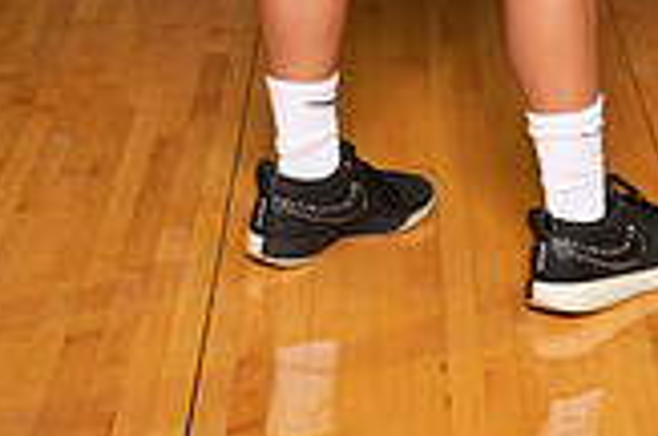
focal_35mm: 144
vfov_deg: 8.9
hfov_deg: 14.2
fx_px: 2627
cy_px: -456
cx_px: 509
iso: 250
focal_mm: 52
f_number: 7.1
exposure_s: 1/400
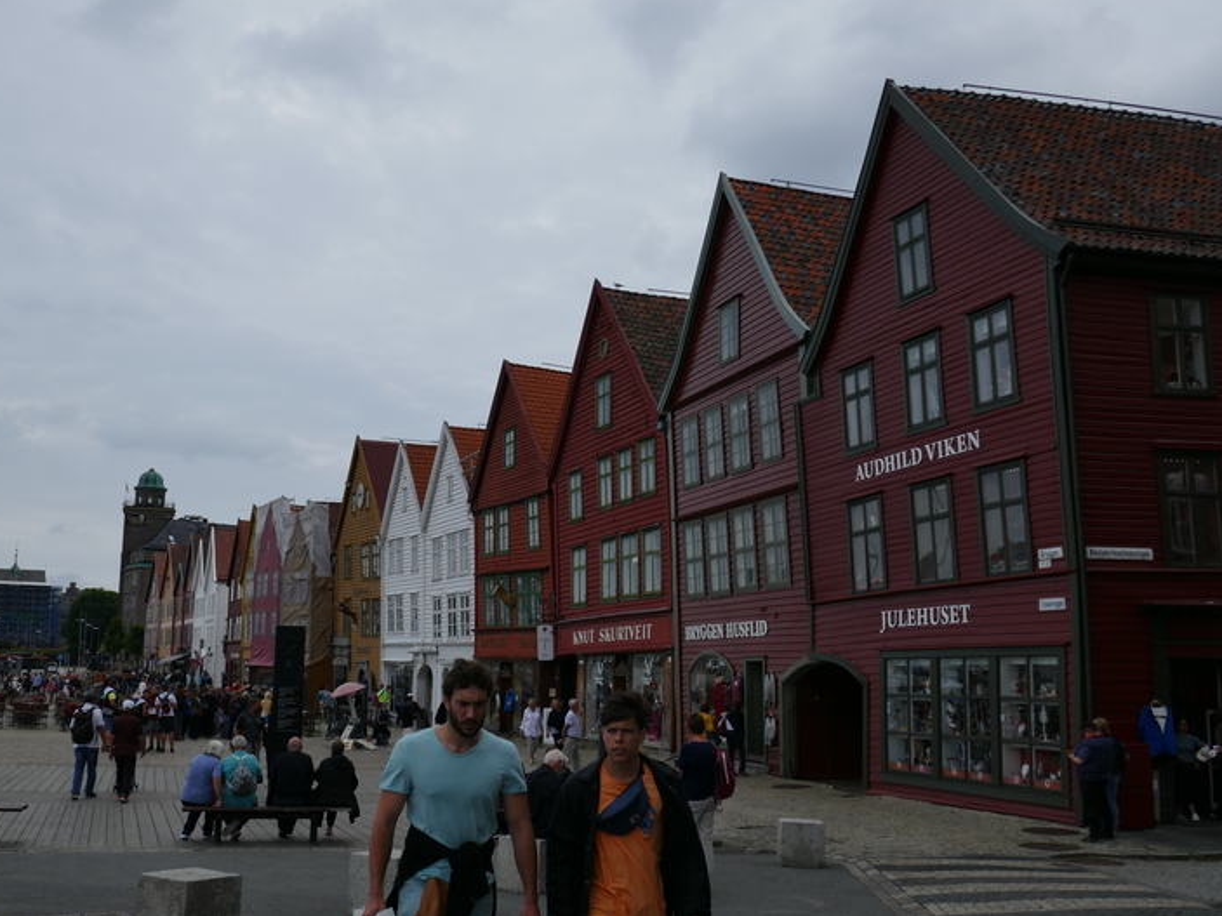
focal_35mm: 35
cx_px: 560
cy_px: 456
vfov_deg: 40.7
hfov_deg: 52.6
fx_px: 1235
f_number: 5
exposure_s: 1/1000
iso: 125
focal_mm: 11.7
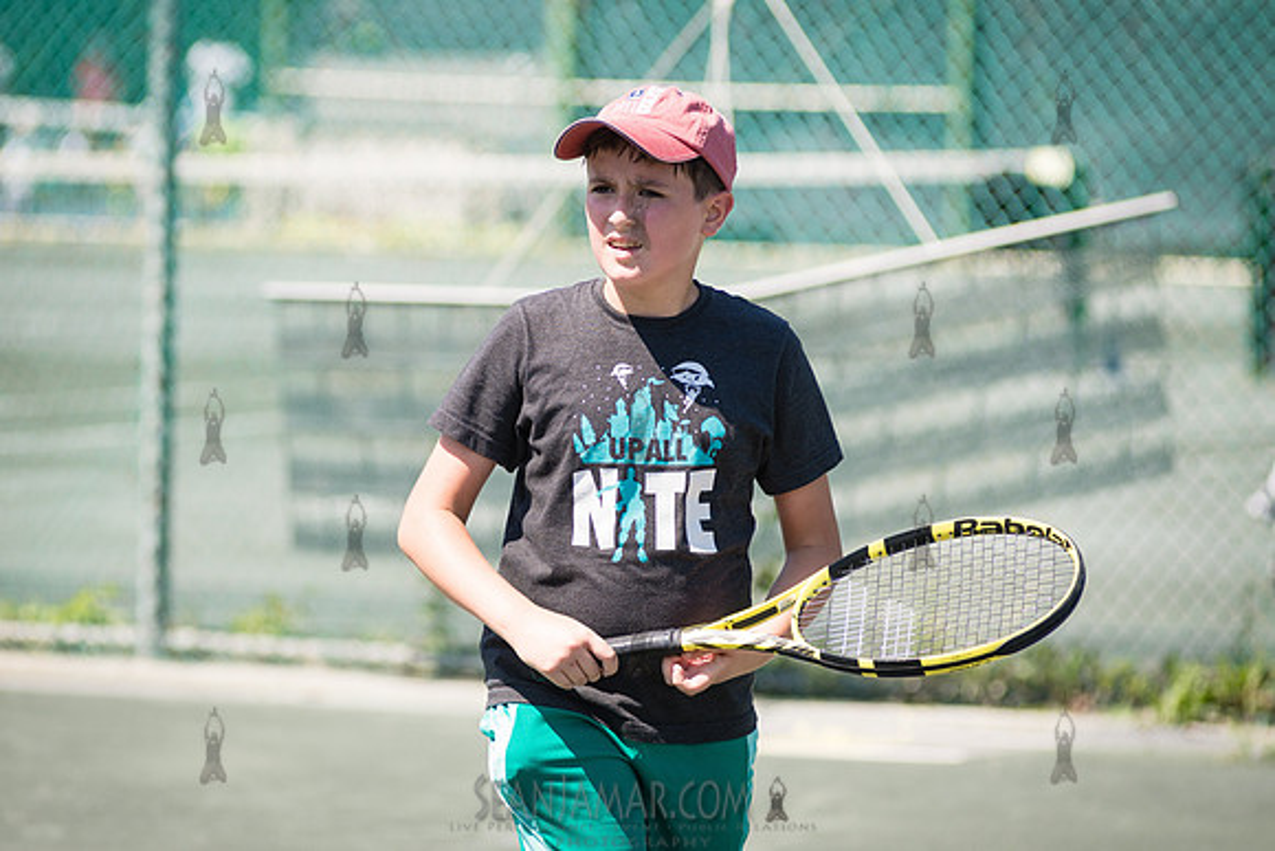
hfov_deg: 9.9
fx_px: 7337
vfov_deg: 6.6
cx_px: 559
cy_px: 415
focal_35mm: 207
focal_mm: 155
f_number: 4.5
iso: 125
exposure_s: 1/800
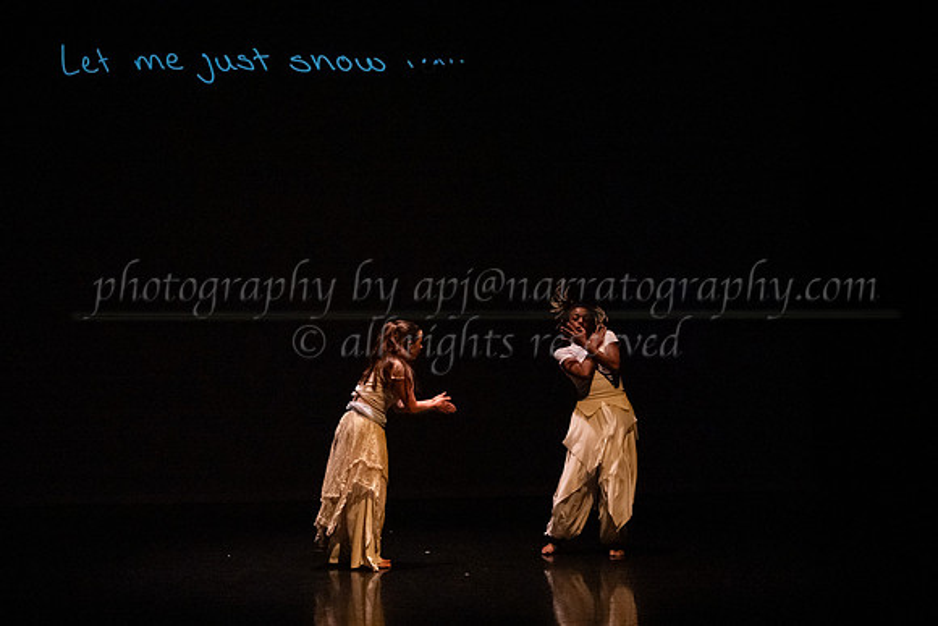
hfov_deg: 30.5
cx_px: 459
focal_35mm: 66
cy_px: 344
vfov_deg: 20.6
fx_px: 1721
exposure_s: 1/400
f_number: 4
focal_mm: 60
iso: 6400
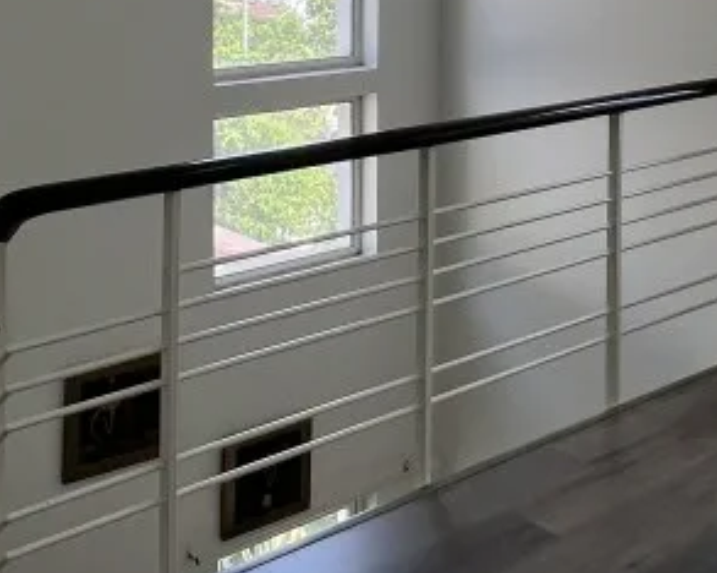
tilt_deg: -0.9
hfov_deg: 35.2
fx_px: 1103
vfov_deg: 26.8
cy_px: -51
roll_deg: -0.5
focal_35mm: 52
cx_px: 536
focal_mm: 1.57
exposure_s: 1/145
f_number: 1.8
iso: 32
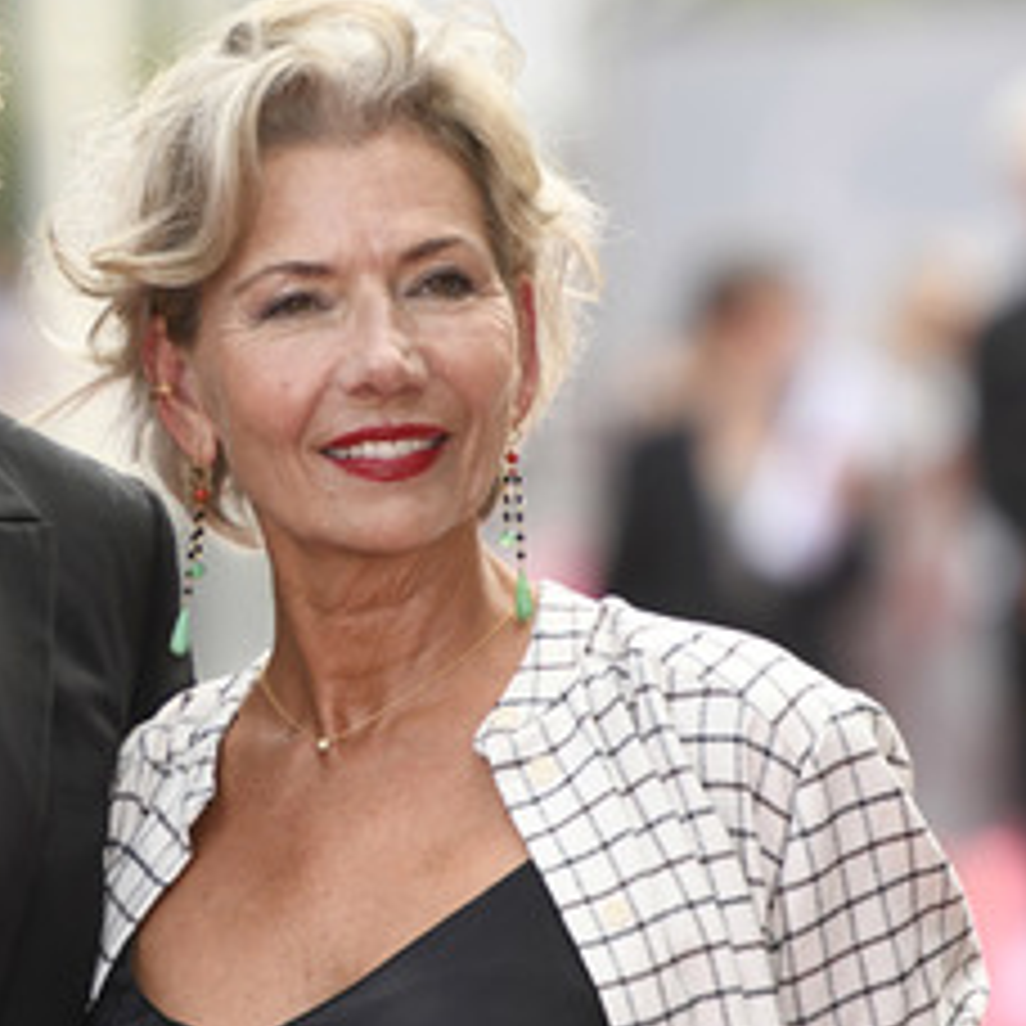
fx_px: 18041
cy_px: 374
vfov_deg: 3.3
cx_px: 65
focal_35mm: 538
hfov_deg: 3.3
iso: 800
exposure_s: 1/800
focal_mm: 320
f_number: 5.6
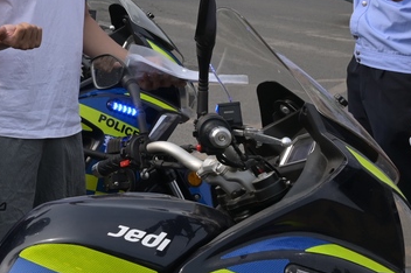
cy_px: 14
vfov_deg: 12.4
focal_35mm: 109
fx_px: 1243
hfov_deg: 18.1
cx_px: -34
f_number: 10
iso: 400
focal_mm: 32
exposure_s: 1/500
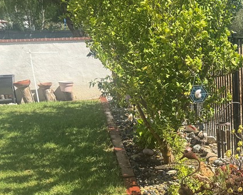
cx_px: 262
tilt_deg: -16.6
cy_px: 160
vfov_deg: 26.1
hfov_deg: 29.9
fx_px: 410
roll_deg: +1.6
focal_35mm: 57
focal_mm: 6.76
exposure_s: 1/1653
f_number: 1.78
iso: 80
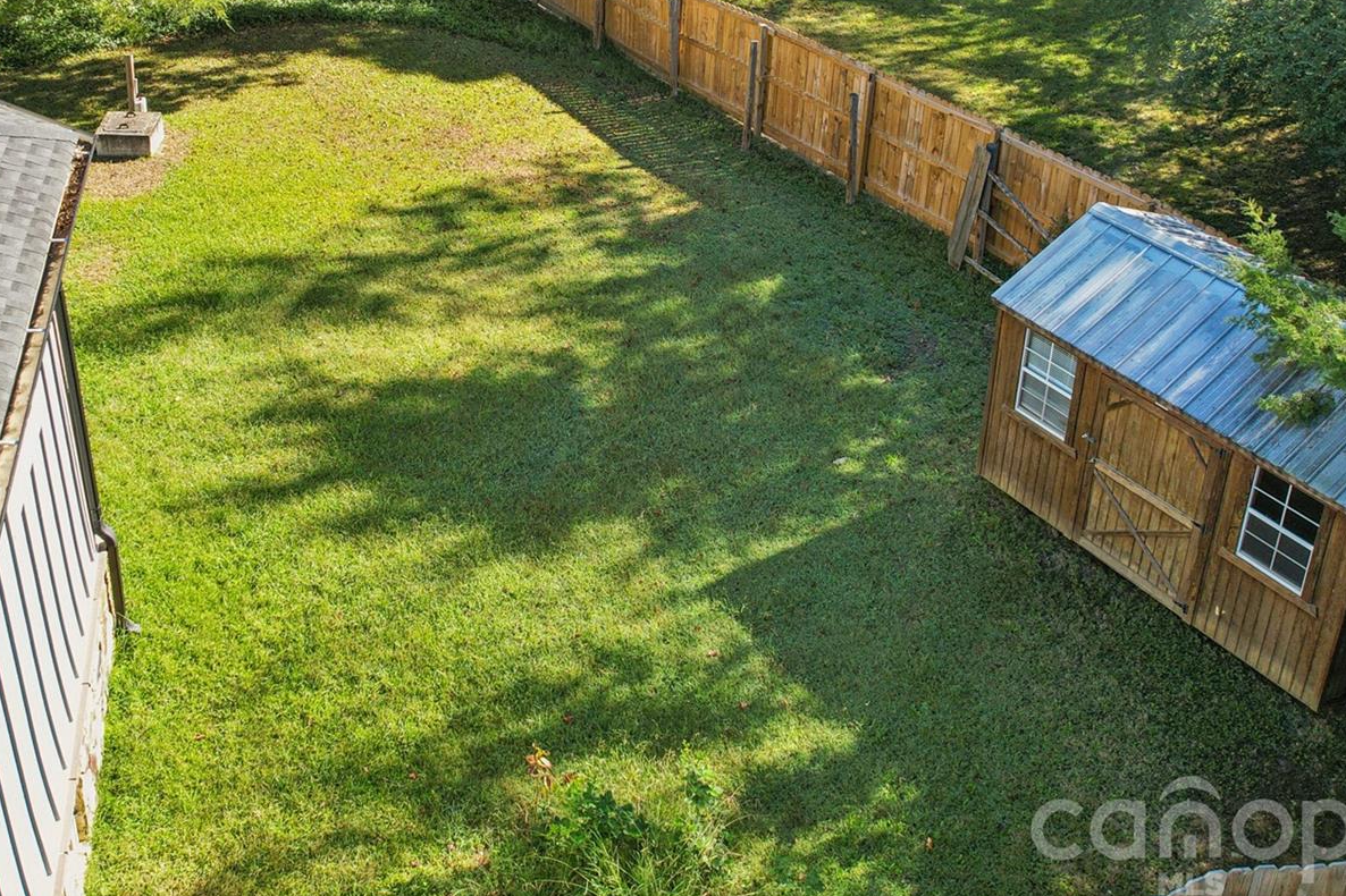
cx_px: 552
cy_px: 141
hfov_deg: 50.4
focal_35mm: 38
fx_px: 1420
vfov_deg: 33.7
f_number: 2.8
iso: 100
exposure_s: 1/50
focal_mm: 8.4
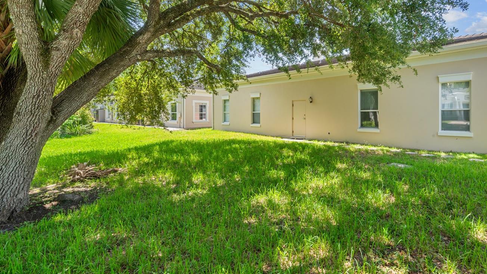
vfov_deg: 60.9
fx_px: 232
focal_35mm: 18
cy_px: 126
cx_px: 293
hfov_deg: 91.4
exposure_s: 1/13
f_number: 16
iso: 160
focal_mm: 14
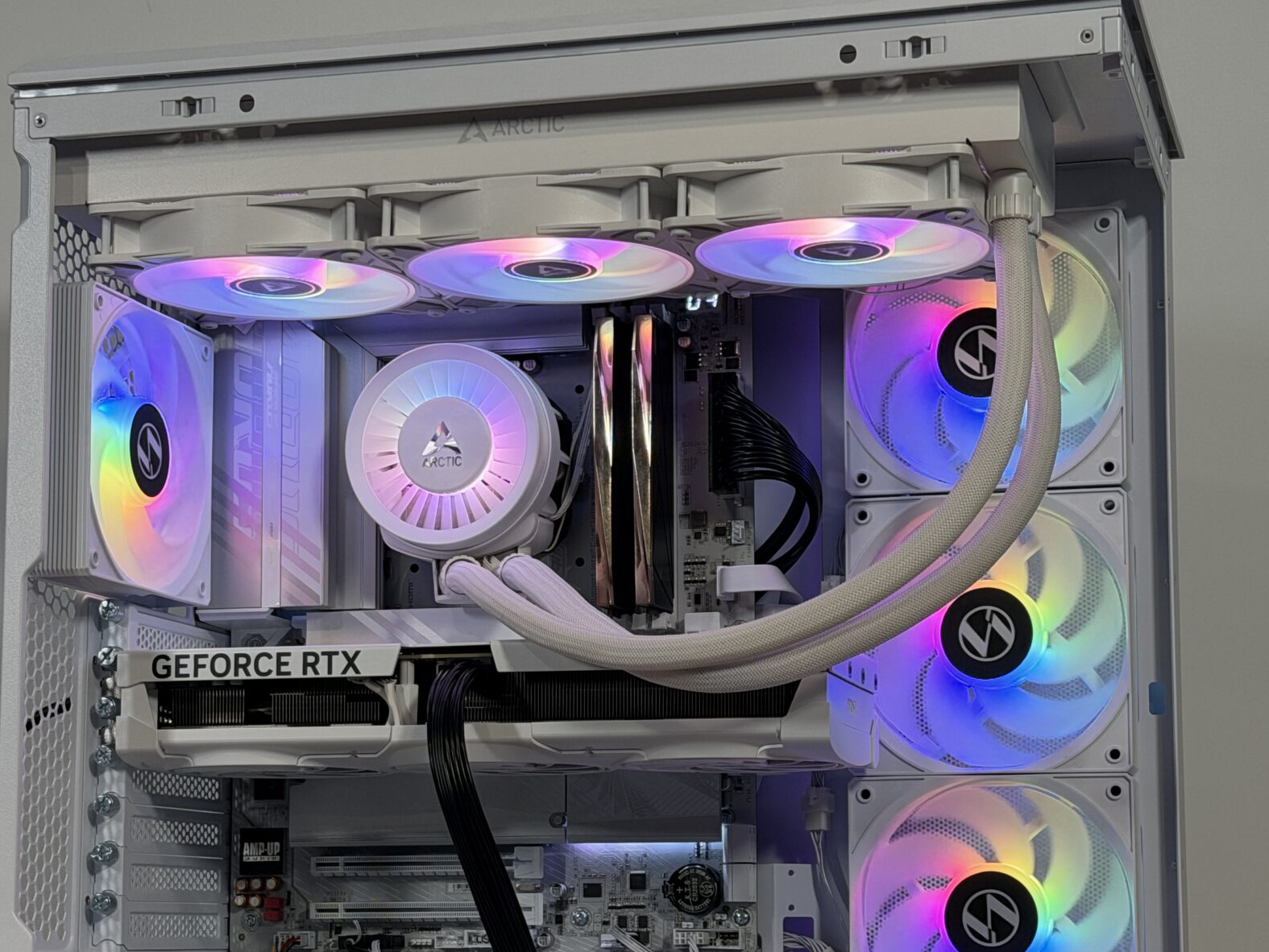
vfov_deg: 18.9
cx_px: 644
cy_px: 586
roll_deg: -0.5
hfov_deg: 25.0
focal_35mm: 78
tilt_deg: +6.1
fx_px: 2860
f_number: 1.78
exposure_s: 1/139
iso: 80
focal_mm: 6.76
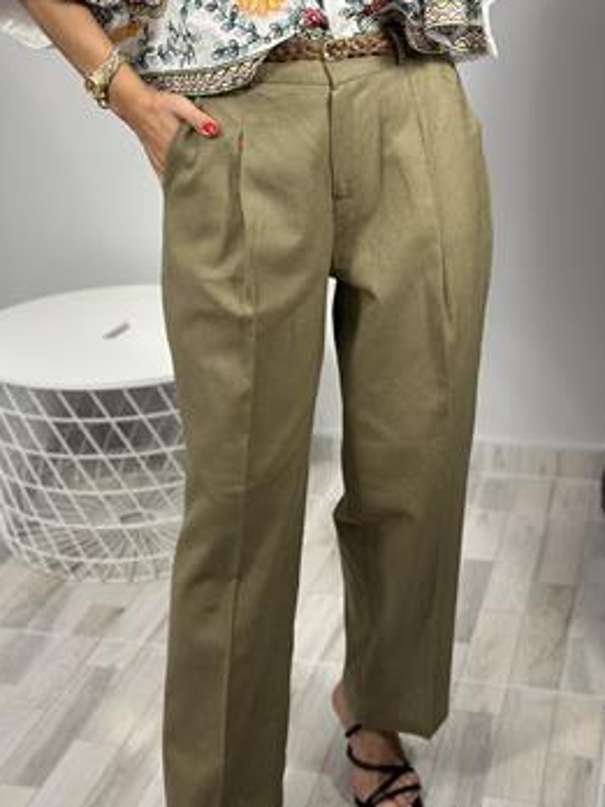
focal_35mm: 57
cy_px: 375
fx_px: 1328
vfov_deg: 33.8
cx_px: 276
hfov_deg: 25.6
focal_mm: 6.86
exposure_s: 1/100
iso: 125
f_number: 1.78
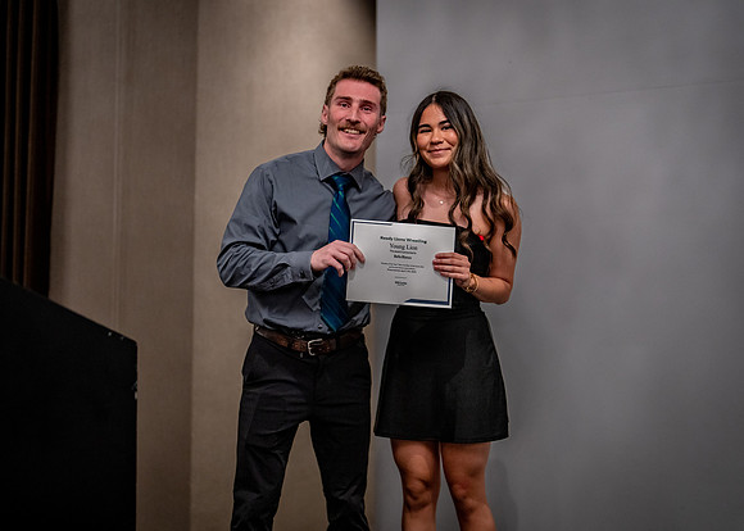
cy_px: 266
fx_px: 1139
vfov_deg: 26.2
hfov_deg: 36.2
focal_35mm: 54
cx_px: 372
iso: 1250
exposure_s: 1/400
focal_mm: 50
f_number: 1.2
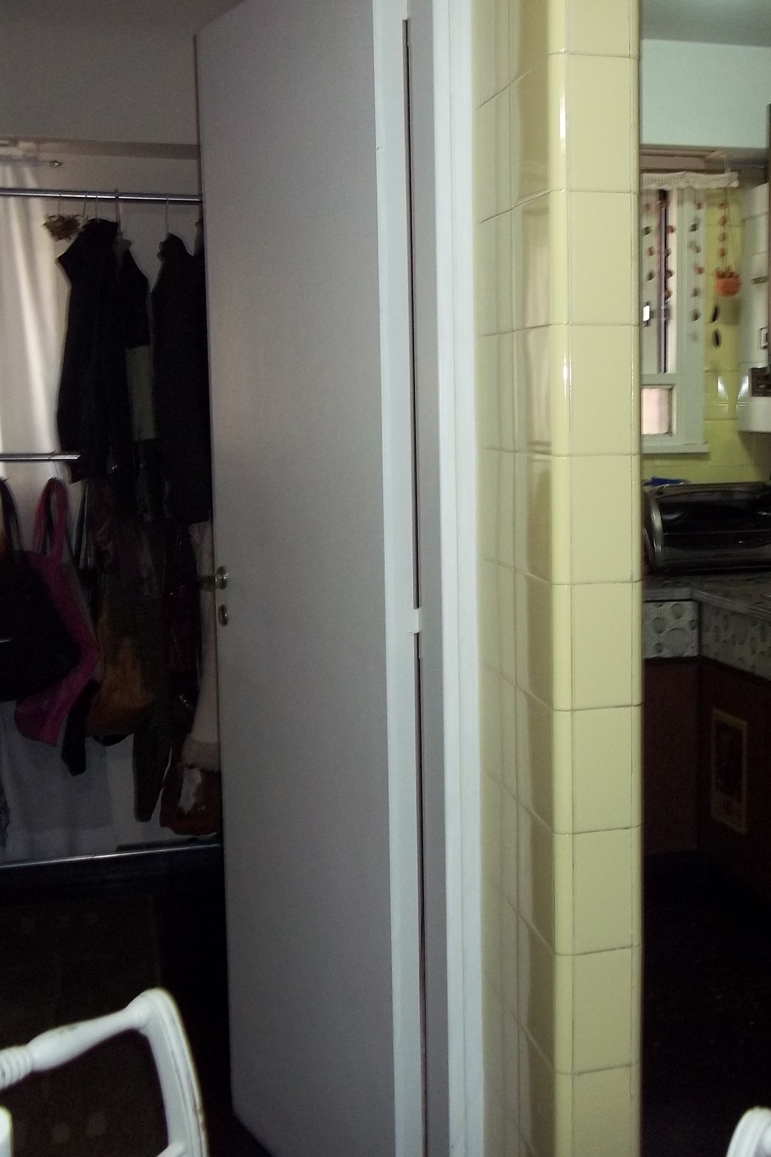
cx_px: 554
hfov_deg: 29.5
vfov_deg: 43.6
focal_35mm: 45
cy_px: 571
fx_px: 1446
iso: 160
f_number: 2.9
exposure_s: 1/30
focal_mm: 5.7
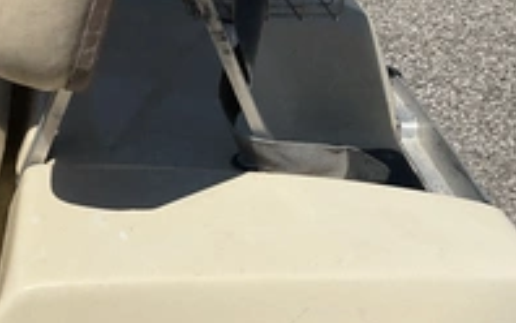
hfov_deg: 33.0
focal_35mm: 62
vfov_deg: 21.0
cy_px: 198
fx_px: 872
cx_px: 255
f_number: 1.8
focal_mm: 3
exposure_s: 1/4785
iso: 25
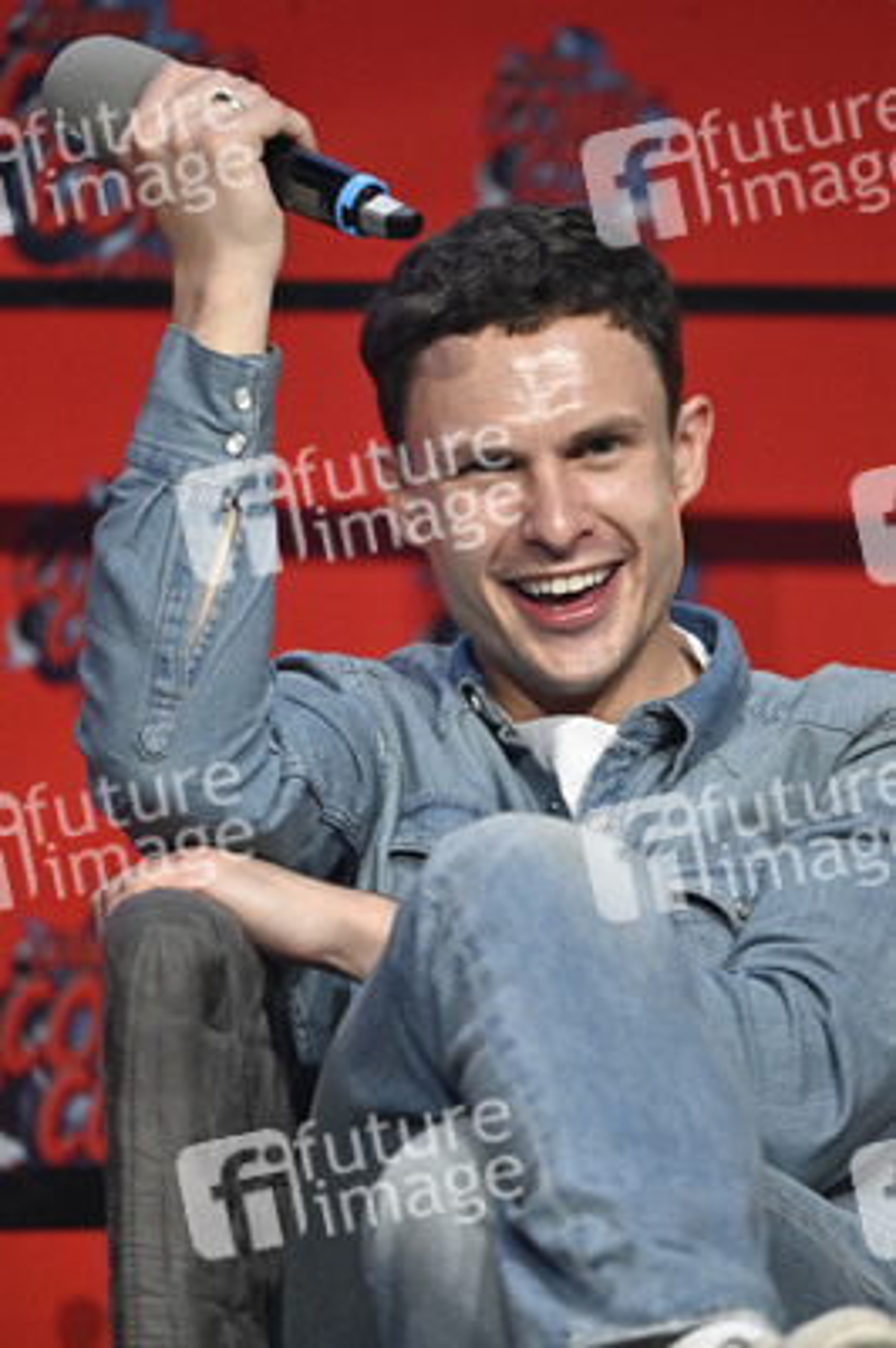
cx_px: 448
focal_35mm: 400
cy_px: 674
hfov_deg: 3.4
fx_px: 14958
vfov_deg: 5.2
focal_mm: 400
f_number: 4.5
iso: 2500
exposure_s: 1/500
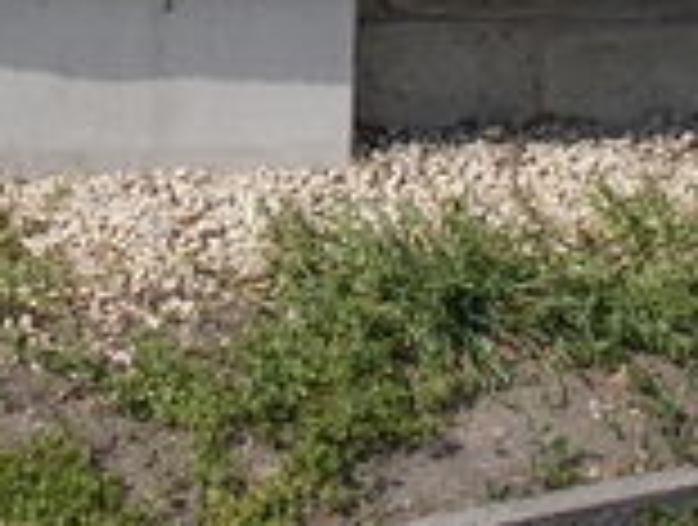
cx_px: 194
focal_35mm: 105
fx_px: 2122
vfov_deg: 13.4
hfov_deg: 18.6
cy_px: -252
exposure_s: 1/160
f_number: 9.2
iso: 80
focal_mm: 6
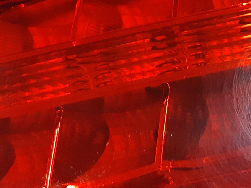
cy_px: 48
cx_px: 196
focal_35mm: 46
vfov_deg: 31.0
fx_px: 333
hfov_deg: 39.8
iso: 250
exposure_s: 1/50
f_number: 1.7
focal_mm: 3.93
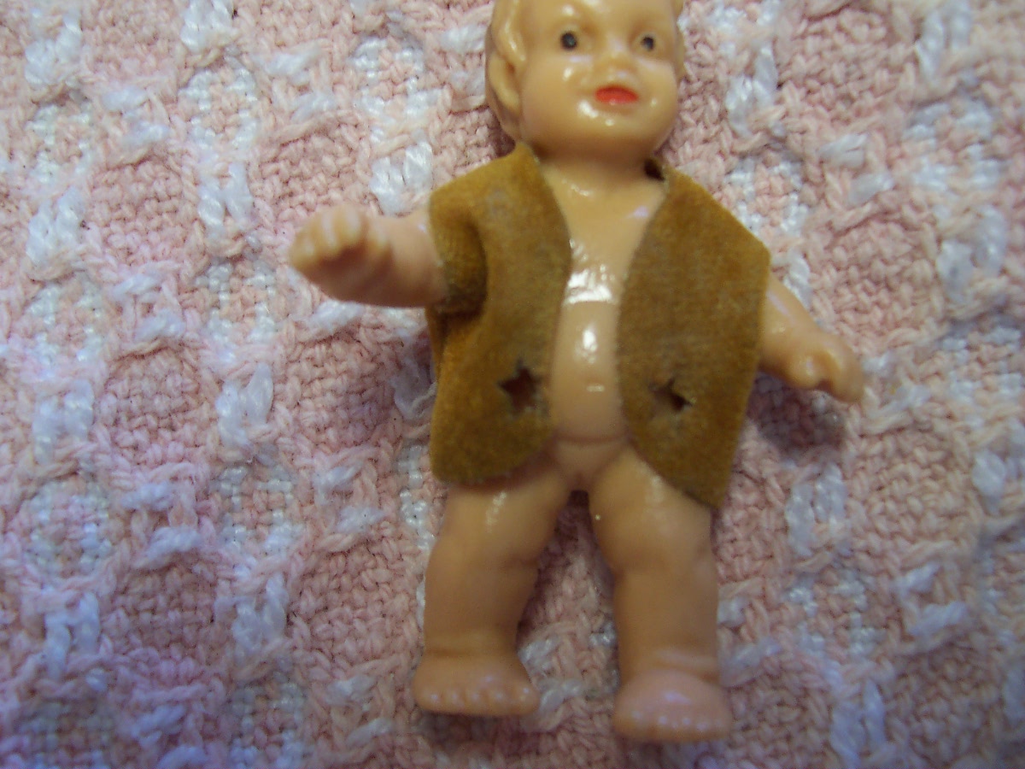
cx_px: 512
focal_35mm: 37
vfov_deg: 38.7
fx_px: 1096
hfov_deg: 50.1
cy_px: 384
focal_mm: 5.6
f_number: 2.8
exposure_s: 1/45
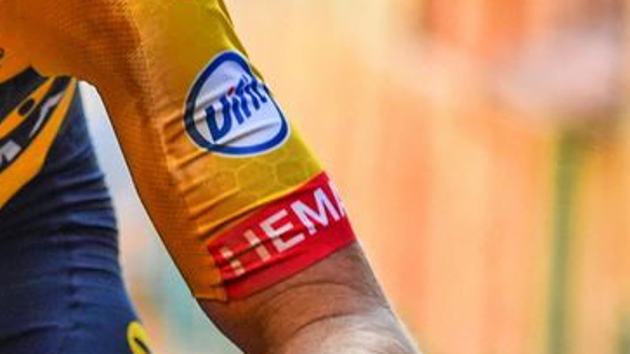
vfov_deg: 1.7
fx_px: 12025
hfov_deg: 3.0
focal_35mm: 720
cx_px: -276
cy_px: 120
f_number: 5.3
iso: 3200
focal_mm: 195
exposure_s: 1/1000
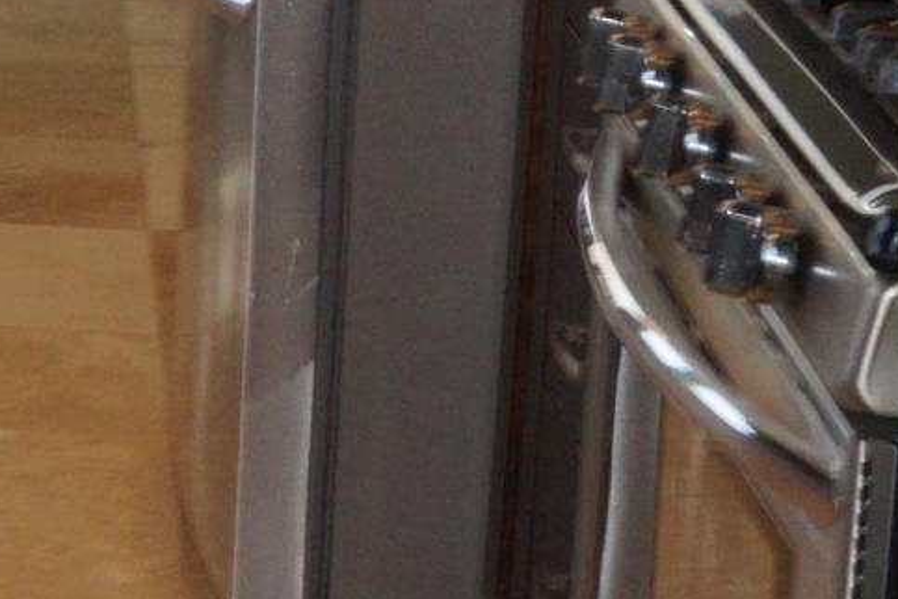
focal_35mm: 149
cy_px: -126
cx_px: -781
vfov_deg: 9.1
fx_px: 3716
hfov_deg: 12.4
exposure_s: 1/100
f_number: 9
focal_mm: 16
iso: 800
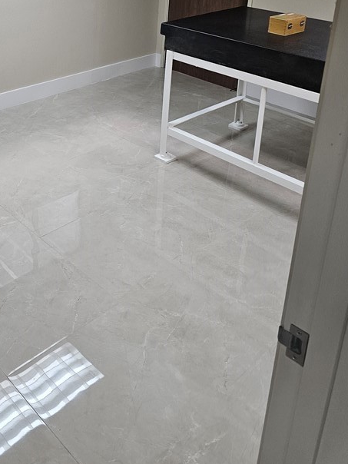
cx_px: 81
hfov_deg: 35.9
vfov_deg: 45.1
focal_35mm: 39
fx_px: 523
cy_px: 81
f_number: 1.7
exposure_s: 1/120
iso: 200
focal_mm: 6.3
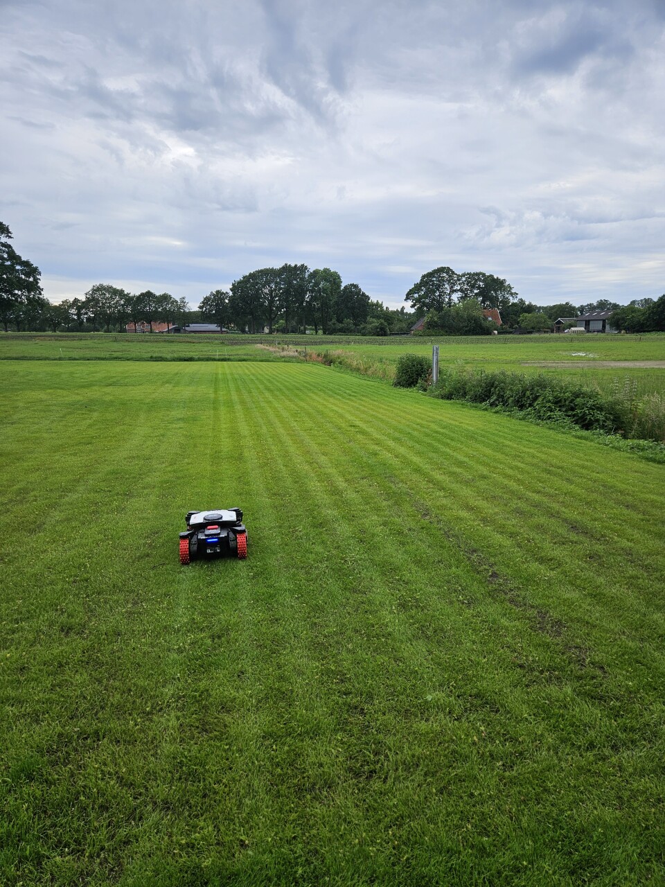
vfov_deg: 73.9
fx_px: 589
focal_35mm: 23
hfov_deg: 58.9
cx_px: 332
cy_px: 444
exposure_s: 1/1070
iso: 25
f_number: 1.8
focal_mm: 5.4
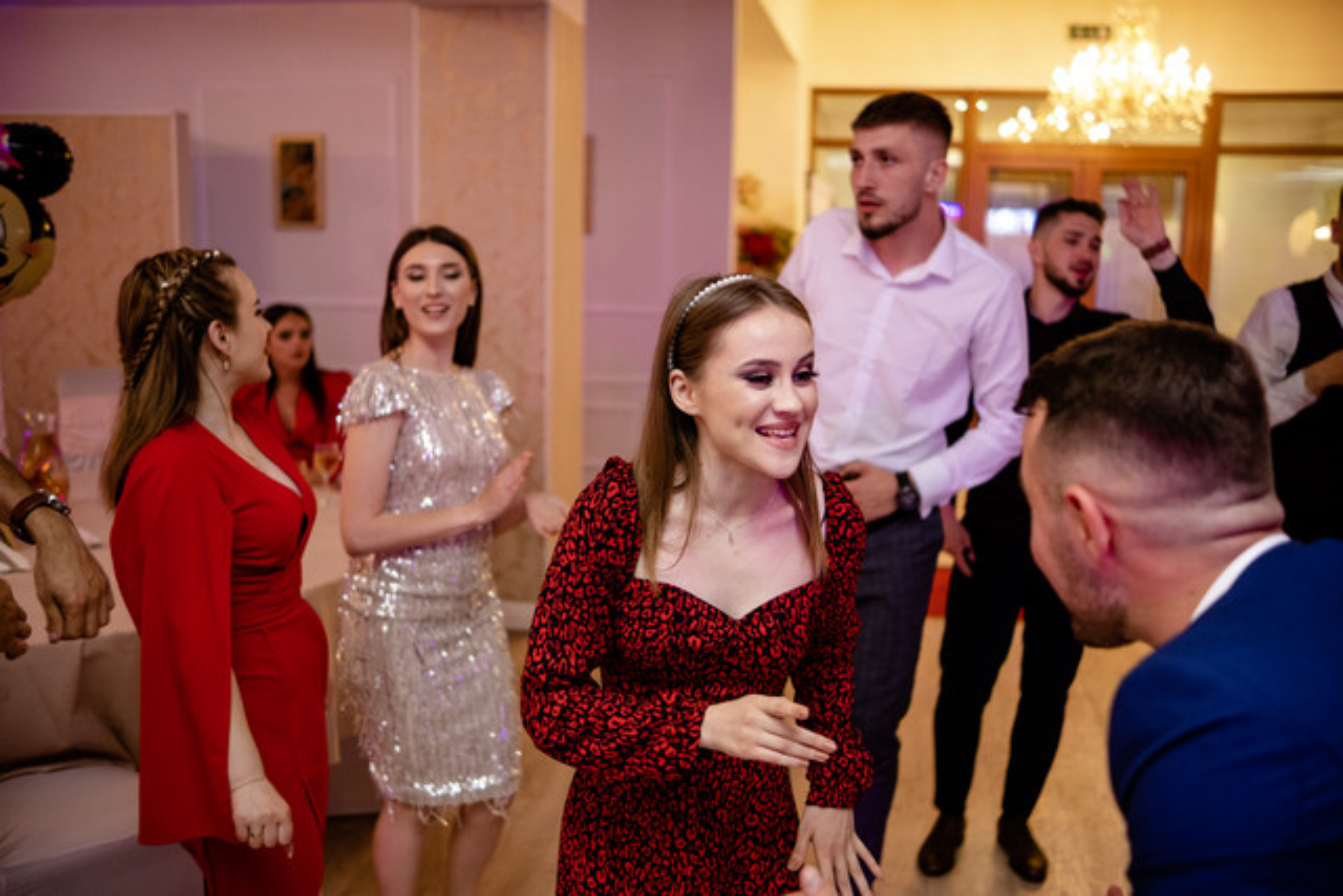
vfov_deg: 37.9
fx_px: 1306
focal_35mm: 35
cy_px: 448
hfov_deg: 54.4
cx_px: 672
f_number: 1.4
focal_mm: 23
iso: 640
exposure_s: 1/200
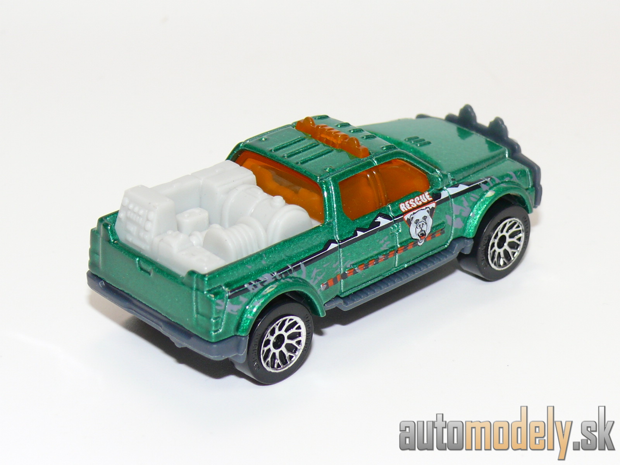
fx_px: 1881
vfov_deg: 14.1
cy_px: 232
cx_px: 310
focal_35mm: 105
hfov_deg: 18.7
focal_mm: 13.7
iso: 100
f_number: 4
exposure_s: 1/30
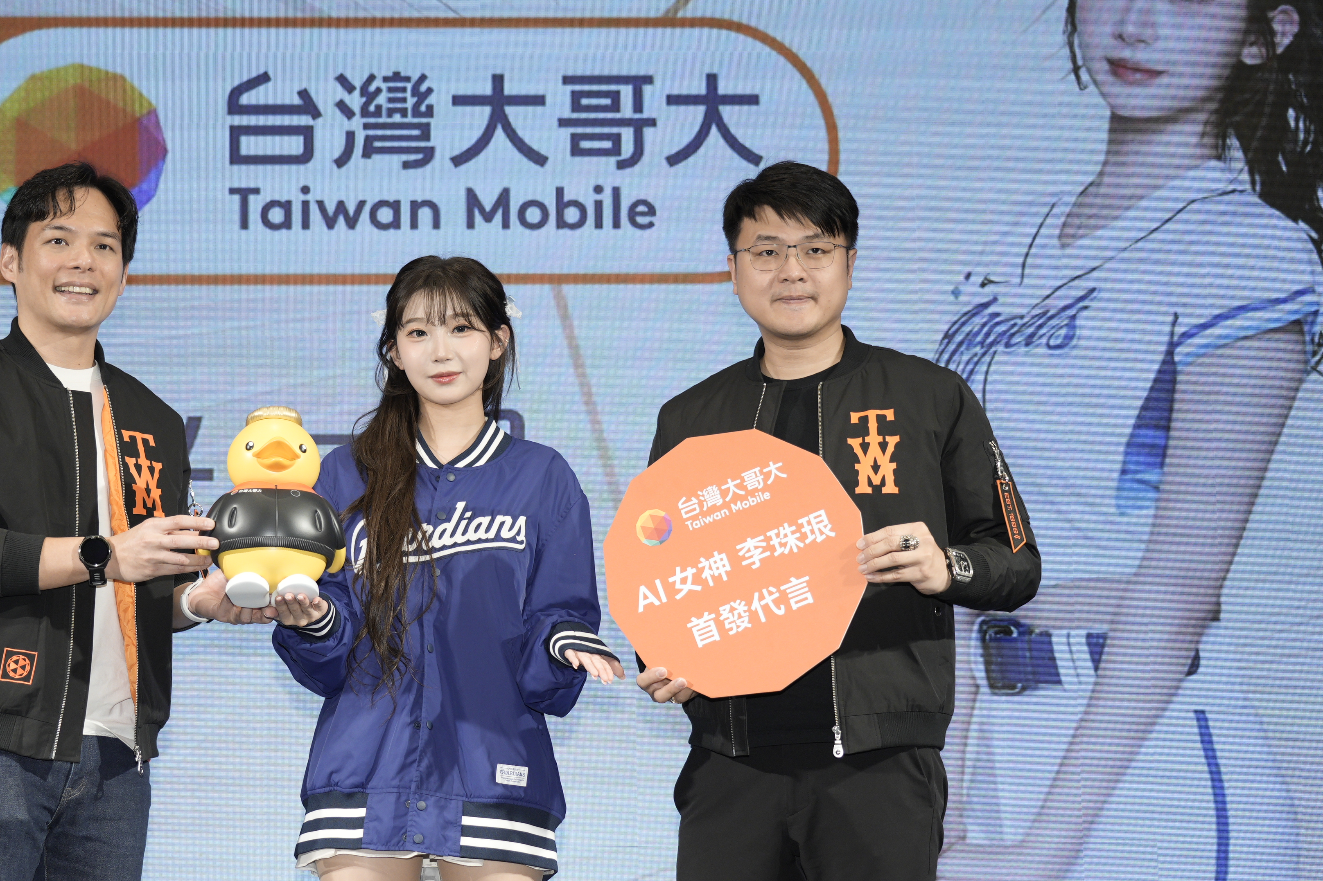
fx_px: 2829
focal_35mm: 77
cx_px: 455
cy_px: 546
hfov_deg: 26.2
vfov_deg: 17.7
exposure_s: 1/200
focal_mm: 54
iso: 800
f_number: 4
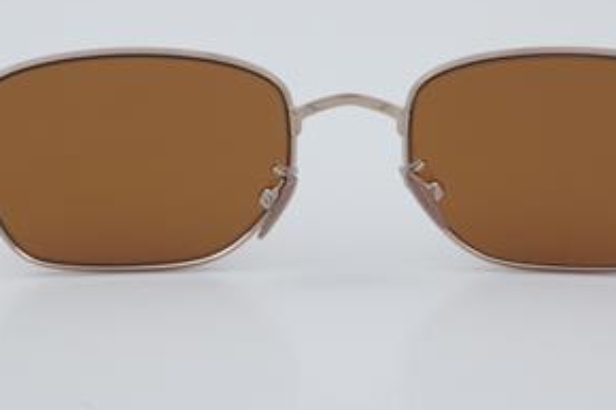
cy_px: 132
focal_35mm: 114
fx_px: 1944
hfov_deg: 18.0
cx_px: 353
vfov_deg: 12.0
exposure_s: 1/4
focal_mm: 55
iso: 100
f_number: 32
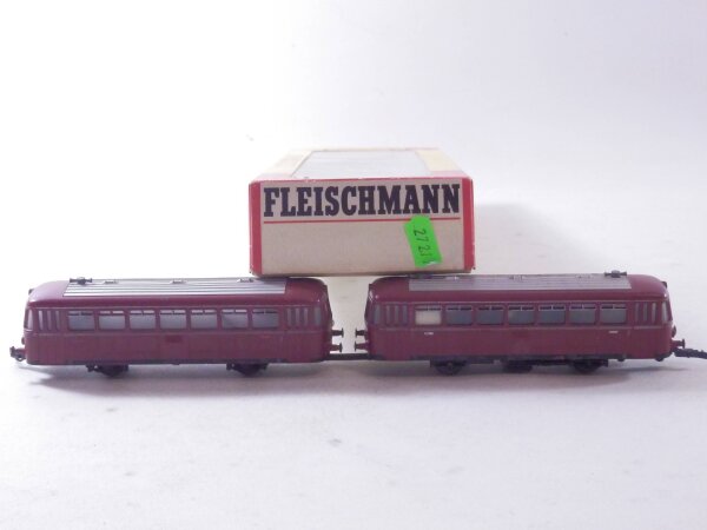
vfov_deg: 22.3
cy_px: 265
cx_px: 354
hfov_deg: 29.4
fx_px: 1348
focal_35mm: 66
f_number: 4.4
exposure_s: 1/160
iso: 1250
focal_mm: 11.9
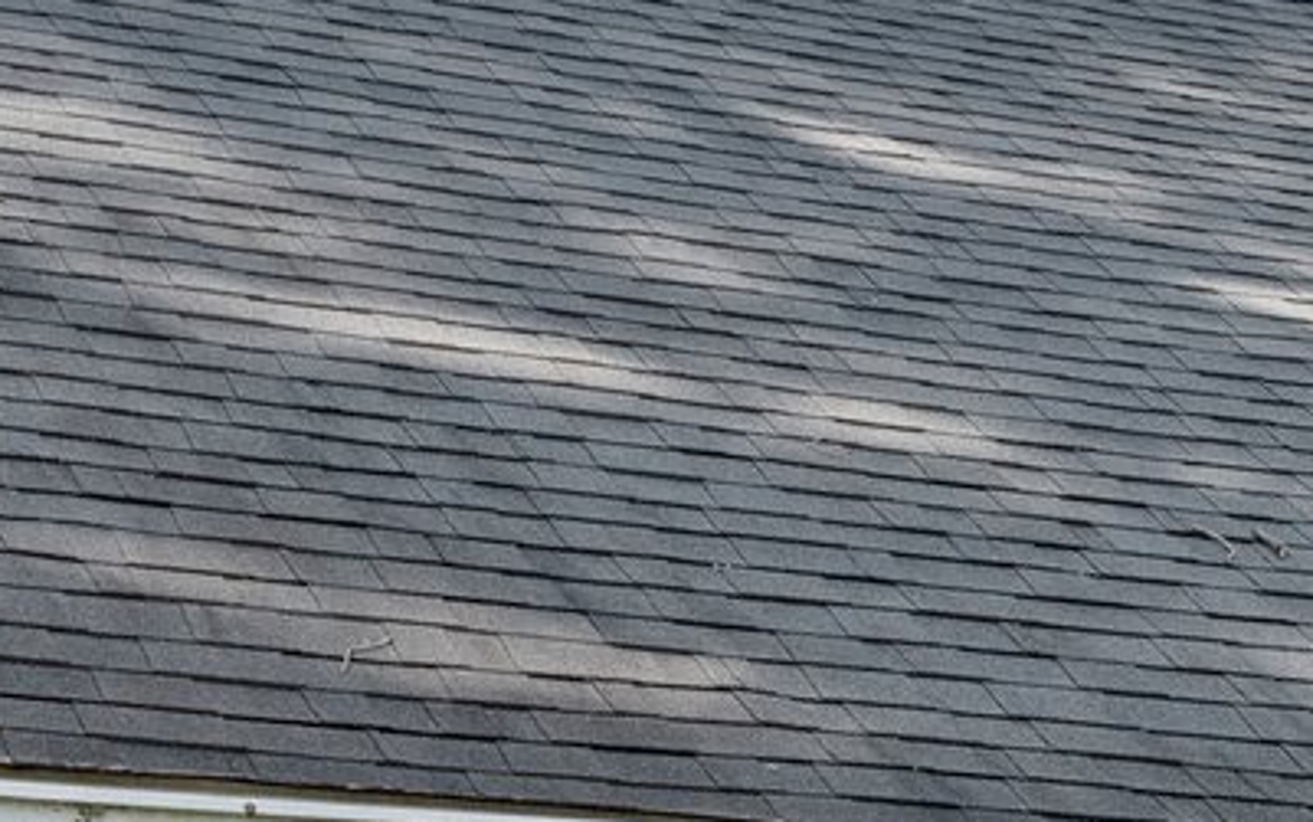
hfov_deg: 12.6
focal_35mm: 151
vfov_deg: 8.4
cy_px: 1485
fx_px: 5406
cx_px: 2371
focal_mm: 29
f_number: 8
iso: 640
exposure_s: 1/1000
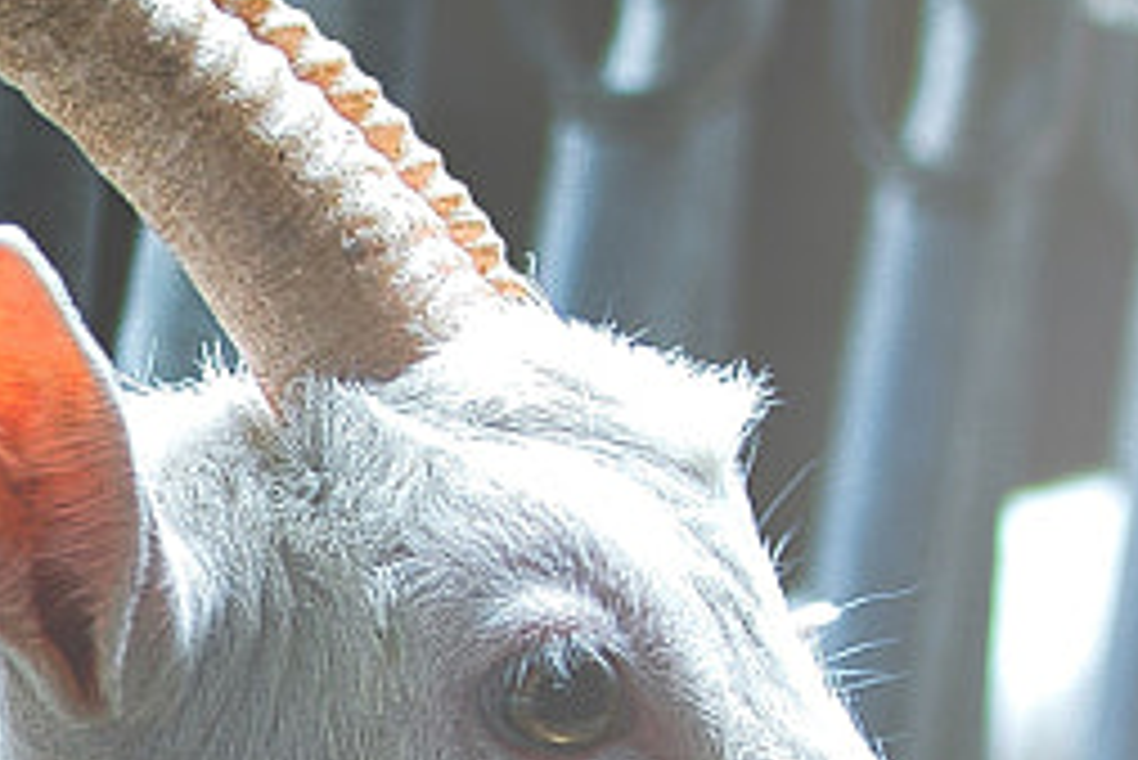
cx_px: 54
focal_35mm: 443
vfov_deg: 3.1
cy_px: 1637
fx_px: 14011
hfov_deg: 4.6
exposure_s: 1/80
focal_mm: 70
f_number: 2.8
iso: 500
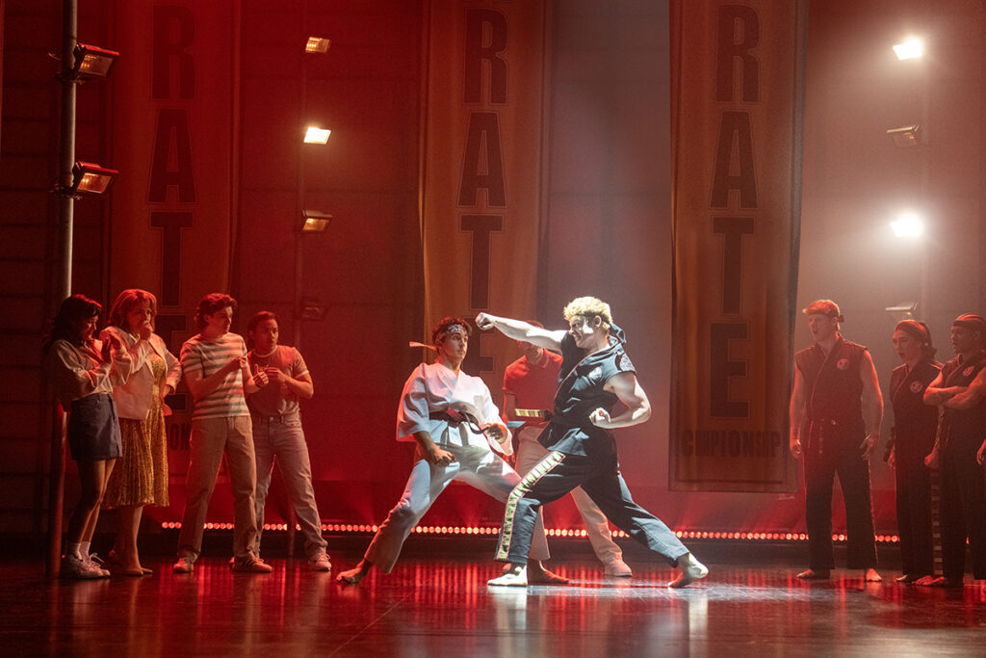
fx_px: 1863
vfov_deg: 20.0
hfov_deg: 29.7
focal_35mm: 68
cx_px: 493
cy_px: 329
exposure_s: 1/400
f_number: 3.5
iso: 3200
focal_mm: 68
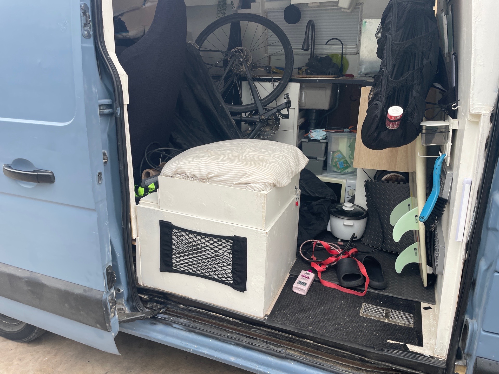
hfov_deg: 67.3
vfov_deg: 53.1
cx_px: 250
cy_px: 187
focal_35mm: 26
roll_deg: +1.7
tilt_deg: -12.6
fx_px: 375
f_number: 1.6
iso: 32
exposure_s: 1/275
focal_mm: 4.2
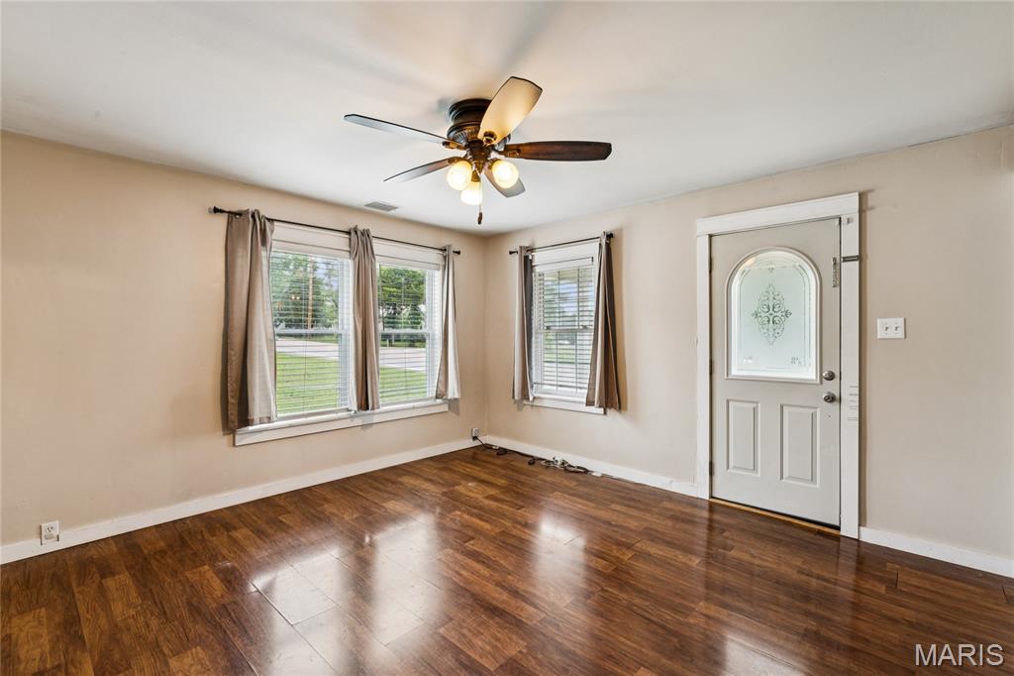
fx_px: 453
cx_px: 507
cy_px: 338
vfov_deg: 73.4
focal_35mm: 16
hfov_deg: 96.4
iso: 200
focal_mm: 16.1
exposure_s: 1/2.5
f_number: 13
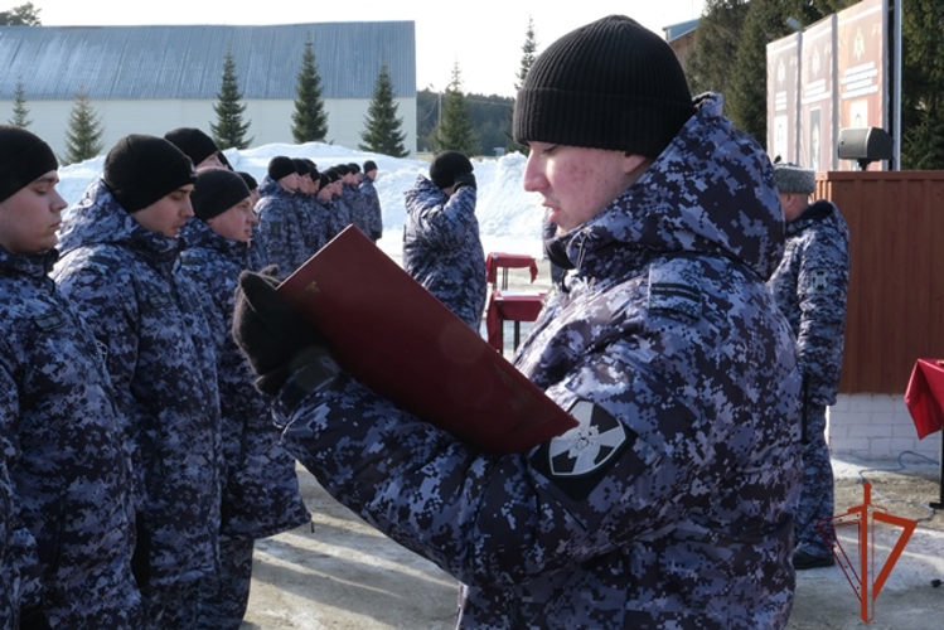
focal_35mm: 46
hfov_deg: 42.7
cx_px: 472
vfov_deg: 29.3
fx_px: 1207
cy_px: 315
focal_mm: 30.8
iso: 640
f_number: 22
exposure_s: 1/45
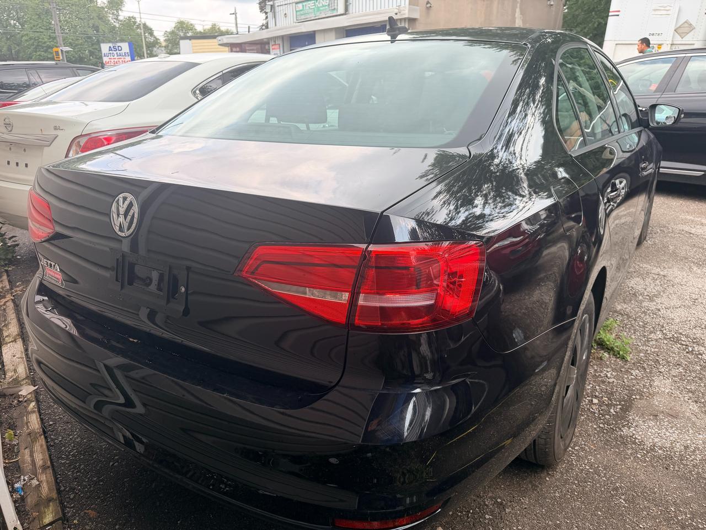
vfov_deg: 56.8
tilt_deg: -20.2
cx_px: 353
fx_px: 489
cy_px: 265
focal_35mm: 24
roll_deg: +0.9
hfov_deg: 71.6
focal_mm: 6.76
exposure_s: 1/888
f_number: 1.78
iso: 100
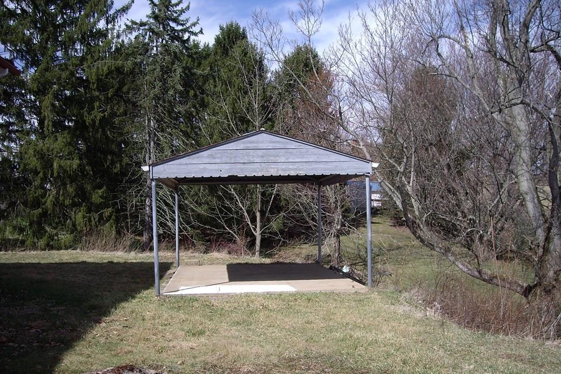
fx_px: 623
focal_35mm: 40
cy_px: 186
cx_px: 278
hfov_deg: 48.5
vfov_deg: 33.4
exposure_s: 1/500
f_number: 4.3
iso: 64
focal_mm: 6.2
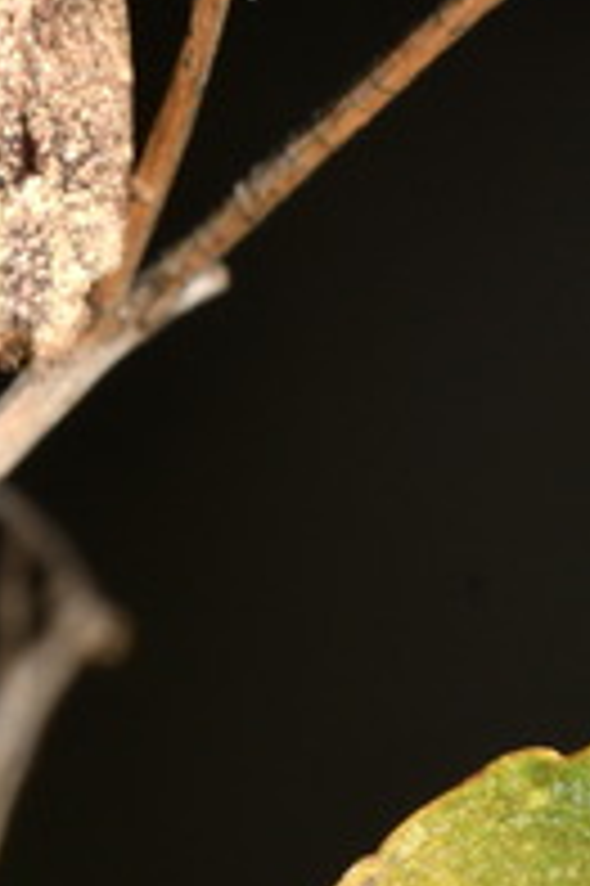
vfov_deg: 2.8
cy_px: -432
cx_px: -360
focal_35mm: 732
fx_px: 18025
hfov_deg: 1.9
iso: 400
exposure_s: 1/250
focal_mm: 150
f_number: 11
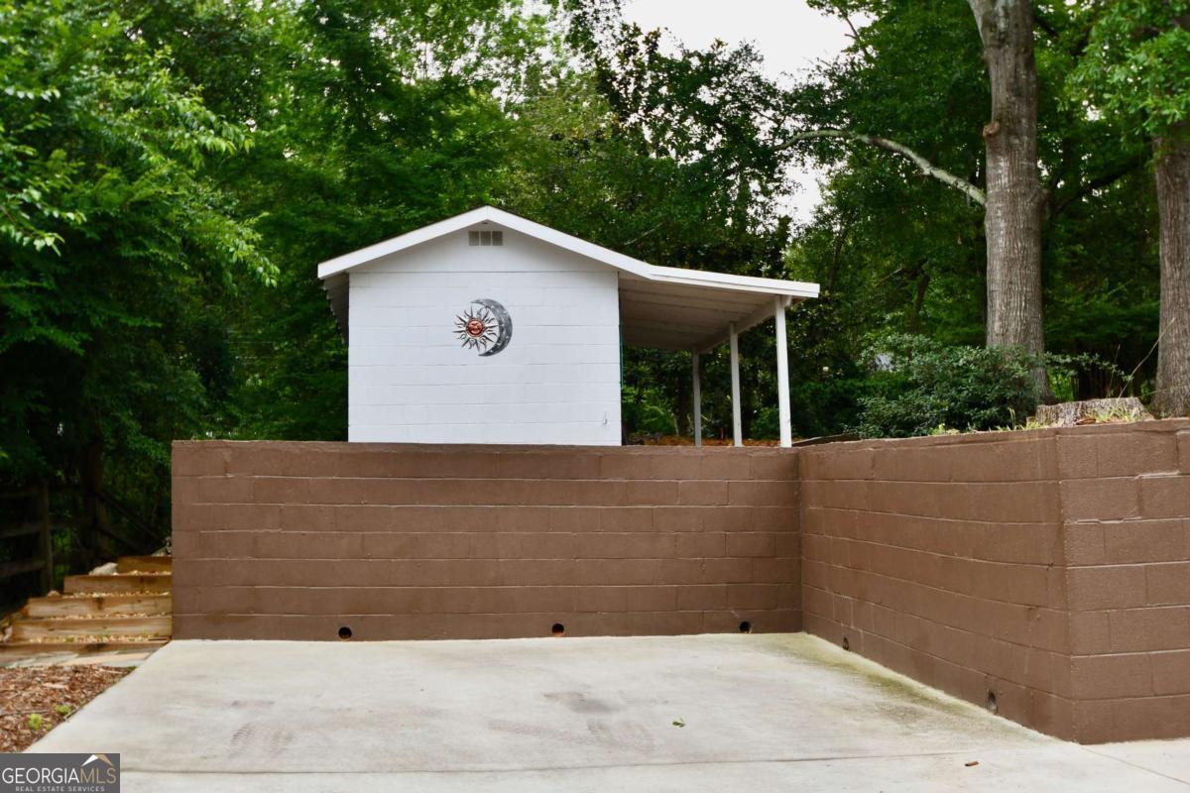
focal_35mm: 36
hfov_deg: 53.1
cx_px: 595
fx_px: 1190
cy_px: 396
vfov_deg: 36.9
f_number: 5.6
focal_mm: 24
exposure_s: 1/250
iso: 400
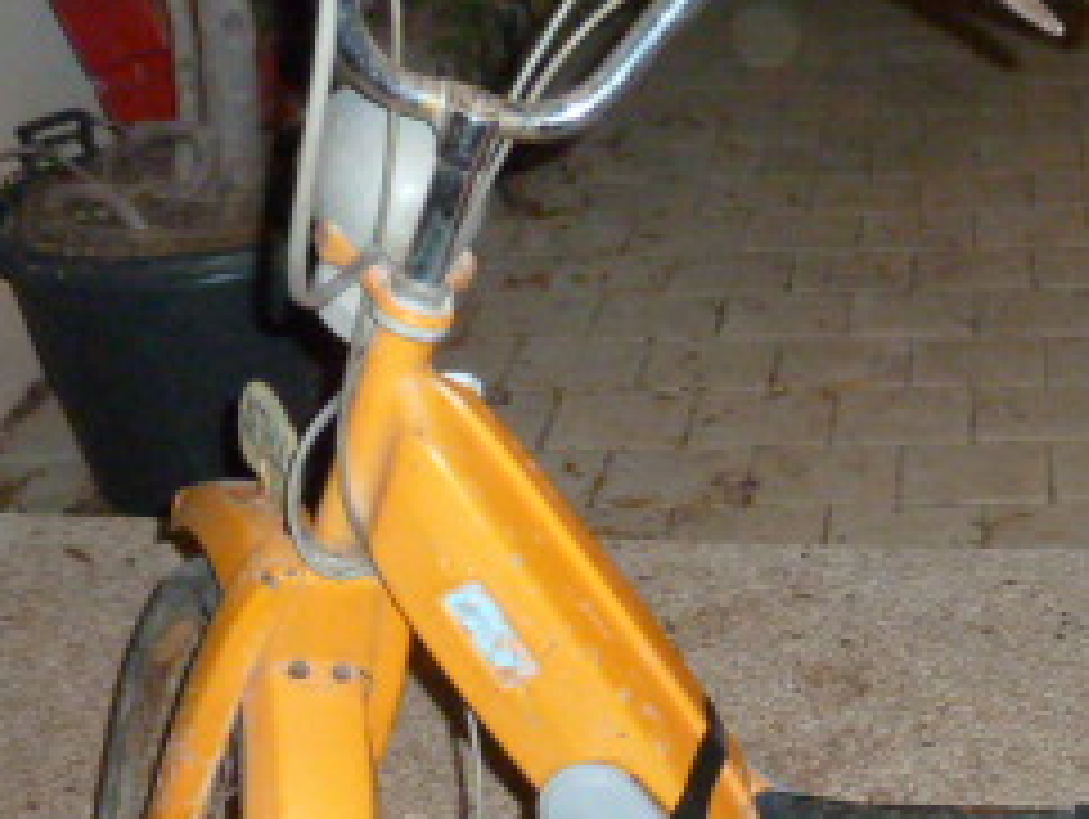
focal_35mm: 66
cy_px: 770
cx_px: 891
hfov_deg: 28.6
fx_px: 2078
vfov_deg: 21.7
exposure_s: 1/30
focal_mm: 4.1
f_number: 3.3
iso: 640
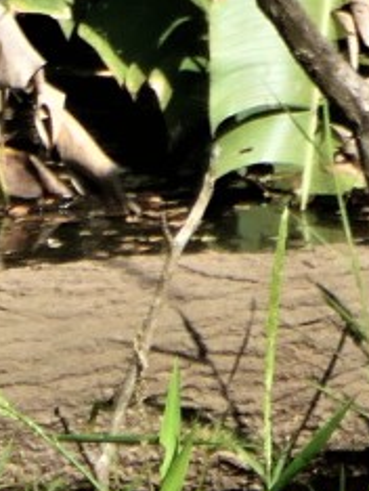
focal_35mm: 2365
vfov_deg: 0.8
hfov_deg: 0.6
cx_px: 763
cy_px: 70
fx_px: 33553
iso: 200
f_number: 6.4
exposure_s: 1/500
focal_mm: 132
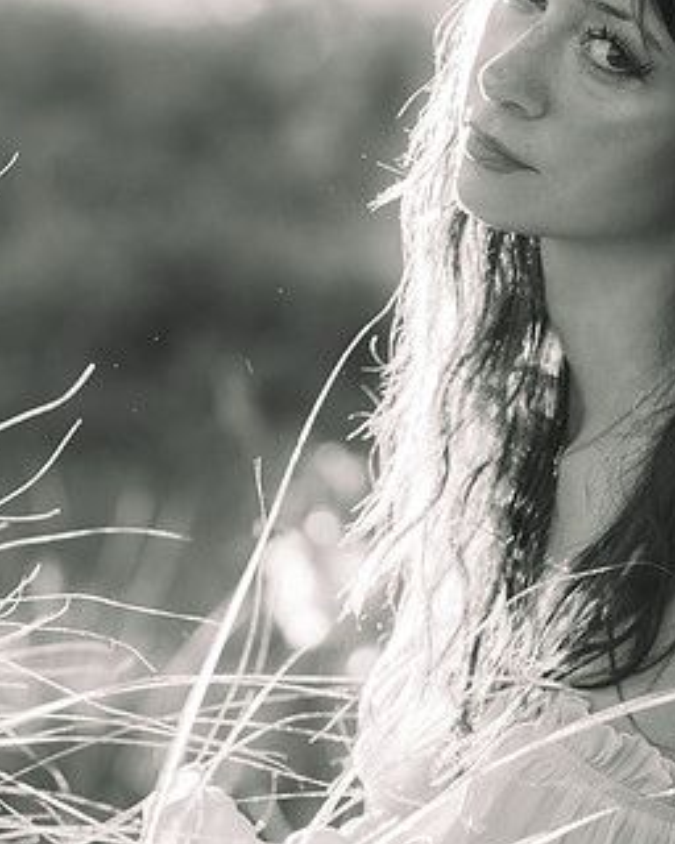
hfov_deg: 4.8
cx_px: 406
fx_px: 8041
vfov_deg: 6.0
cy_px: 289
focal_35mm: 322
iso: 160
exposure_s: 1/80
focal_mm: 168
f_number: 5
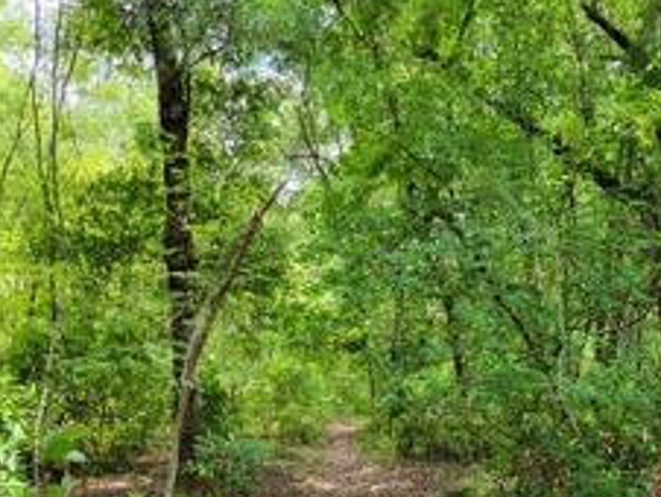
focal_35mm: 46
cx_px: 392
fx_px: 879
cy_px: 412
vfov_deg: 30.6
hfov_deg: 41.0
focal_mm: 5.4
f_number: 1.8
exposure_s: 1/151
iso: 40
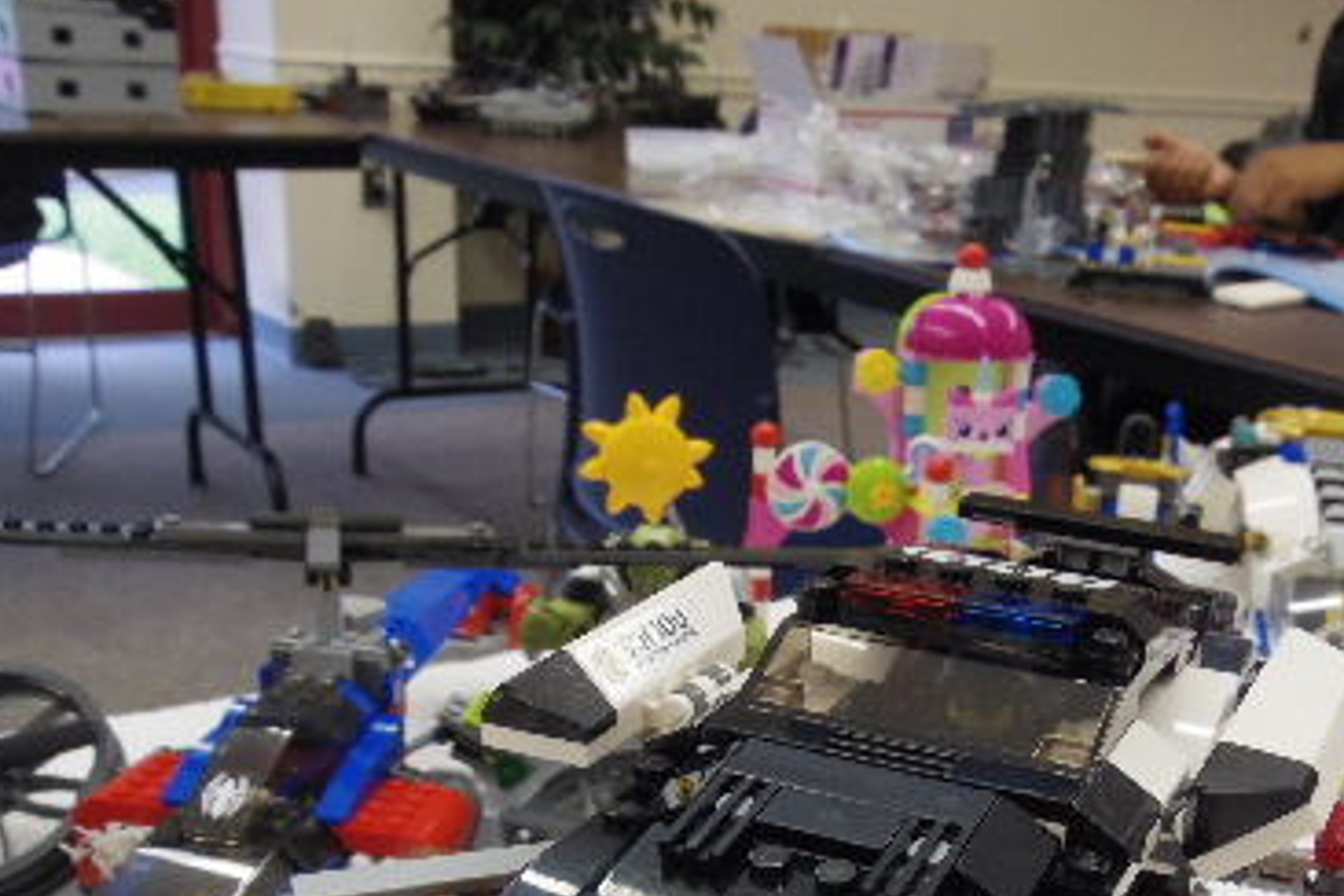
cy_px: 771
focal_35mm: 46
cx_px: 841
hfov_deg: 42.4
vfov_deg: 28.3
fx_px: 1717
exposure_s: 1/50
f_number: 4.5
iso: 500
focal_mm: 5
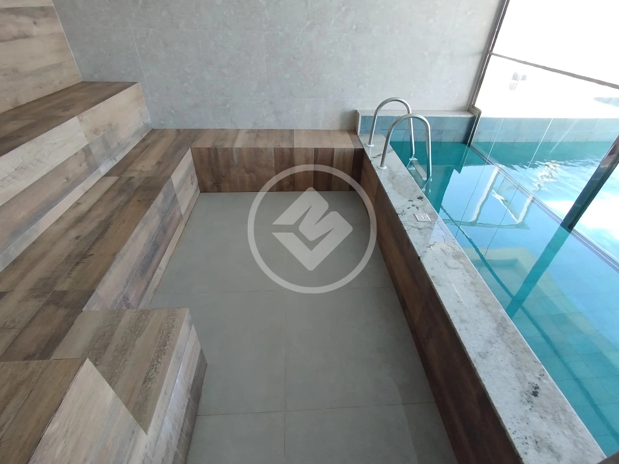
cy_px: 229
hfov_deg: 94.5
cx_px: 312
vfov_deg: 78.1
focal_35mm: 16
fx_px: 286
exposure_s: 1/120
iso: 100
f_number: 2.2
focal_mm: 1.65
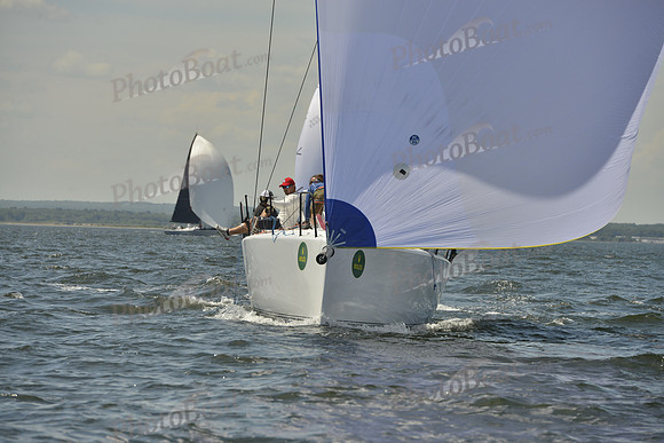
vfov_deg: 7.0
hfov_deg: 10.5
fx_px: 3597
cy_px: 222
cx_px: 332
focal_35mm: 195
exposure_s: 1/1600
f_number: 9
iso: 280
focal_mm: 195
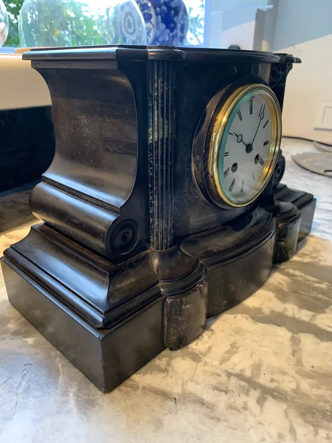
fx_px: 332
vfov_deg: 67.3
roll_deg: -0.7
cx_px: 166
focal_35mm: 26
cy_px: 222
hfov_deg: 53.1
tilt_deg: -22.4
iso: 80
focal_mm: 4.25
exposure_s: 1/50
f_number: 1.8
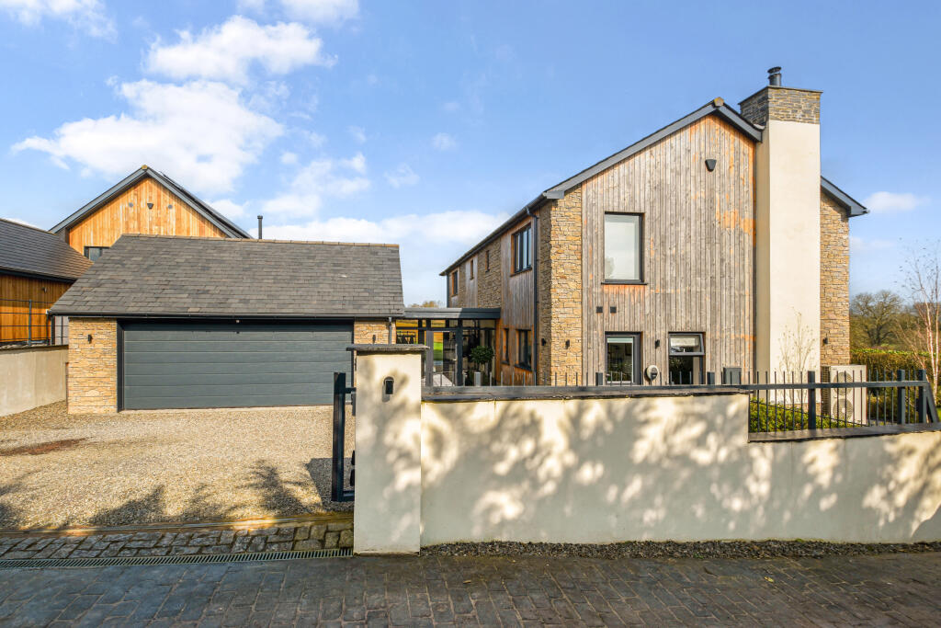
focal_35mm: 16
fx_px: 431
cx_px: 470
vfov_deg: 72.1
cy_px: 314
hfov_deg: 95.0
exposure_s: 1/320
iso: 100
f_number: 9
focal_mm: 11
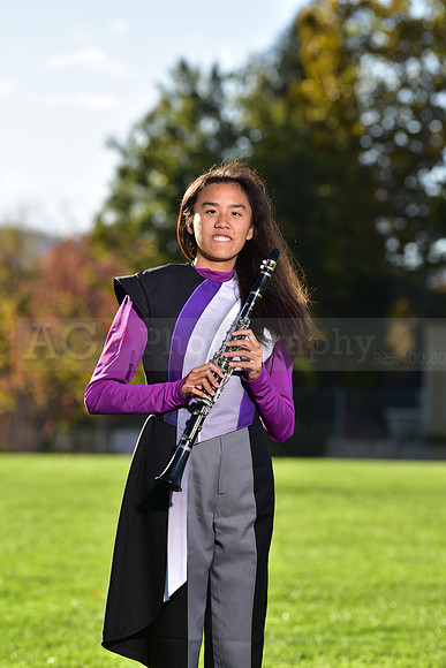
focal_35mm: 180
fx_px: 3343
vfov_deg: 11.4
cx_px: 223
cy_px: 334
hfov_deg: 7.6
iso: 80
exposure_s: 1/250
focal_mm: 180
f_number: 5.6
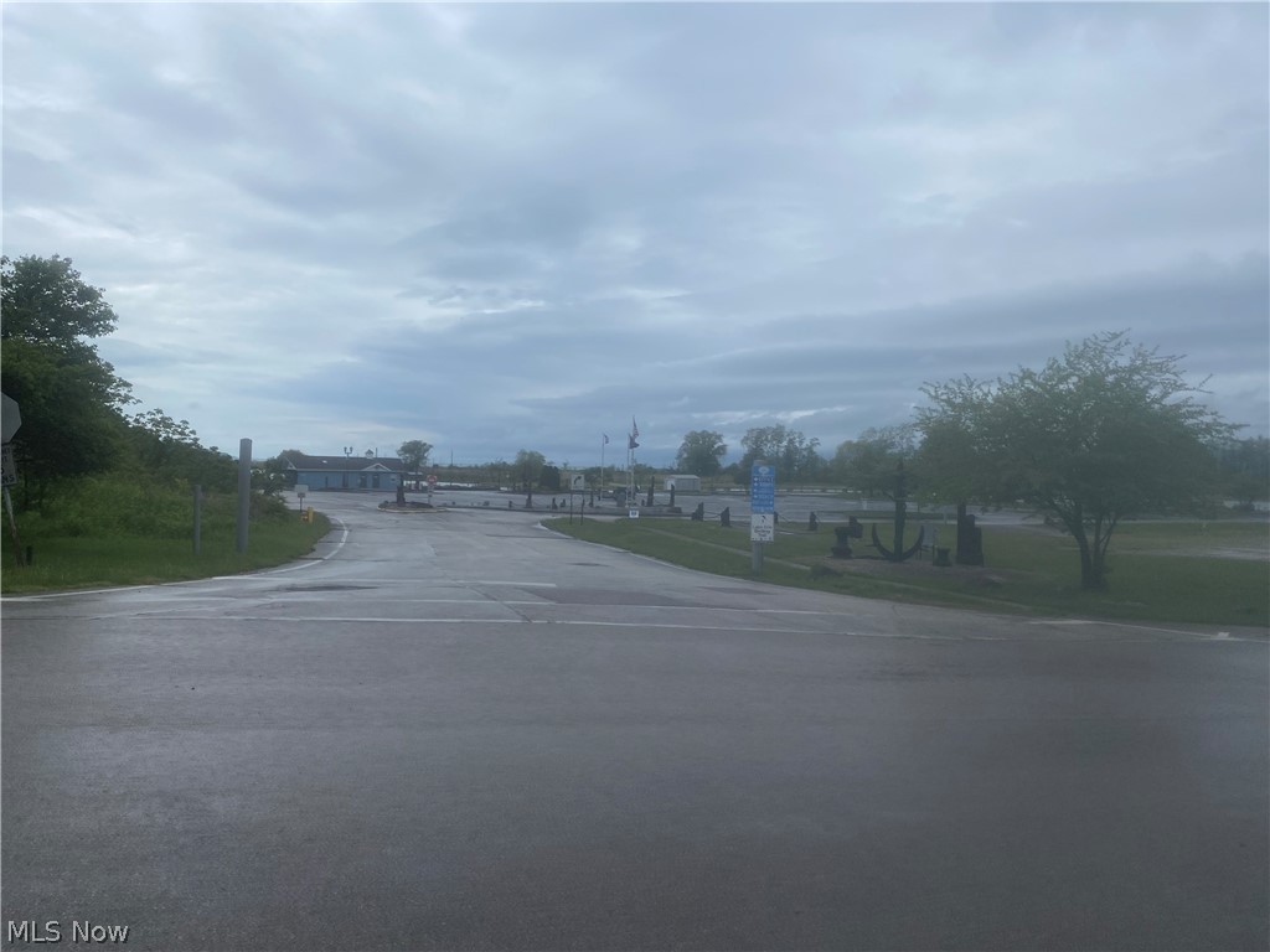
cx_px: 635
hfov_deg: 67.3
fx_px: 954
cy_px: 476
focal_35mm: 26
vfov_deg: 53.1
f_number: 1.8
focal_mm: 4.25
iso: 32
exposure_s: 1/3497
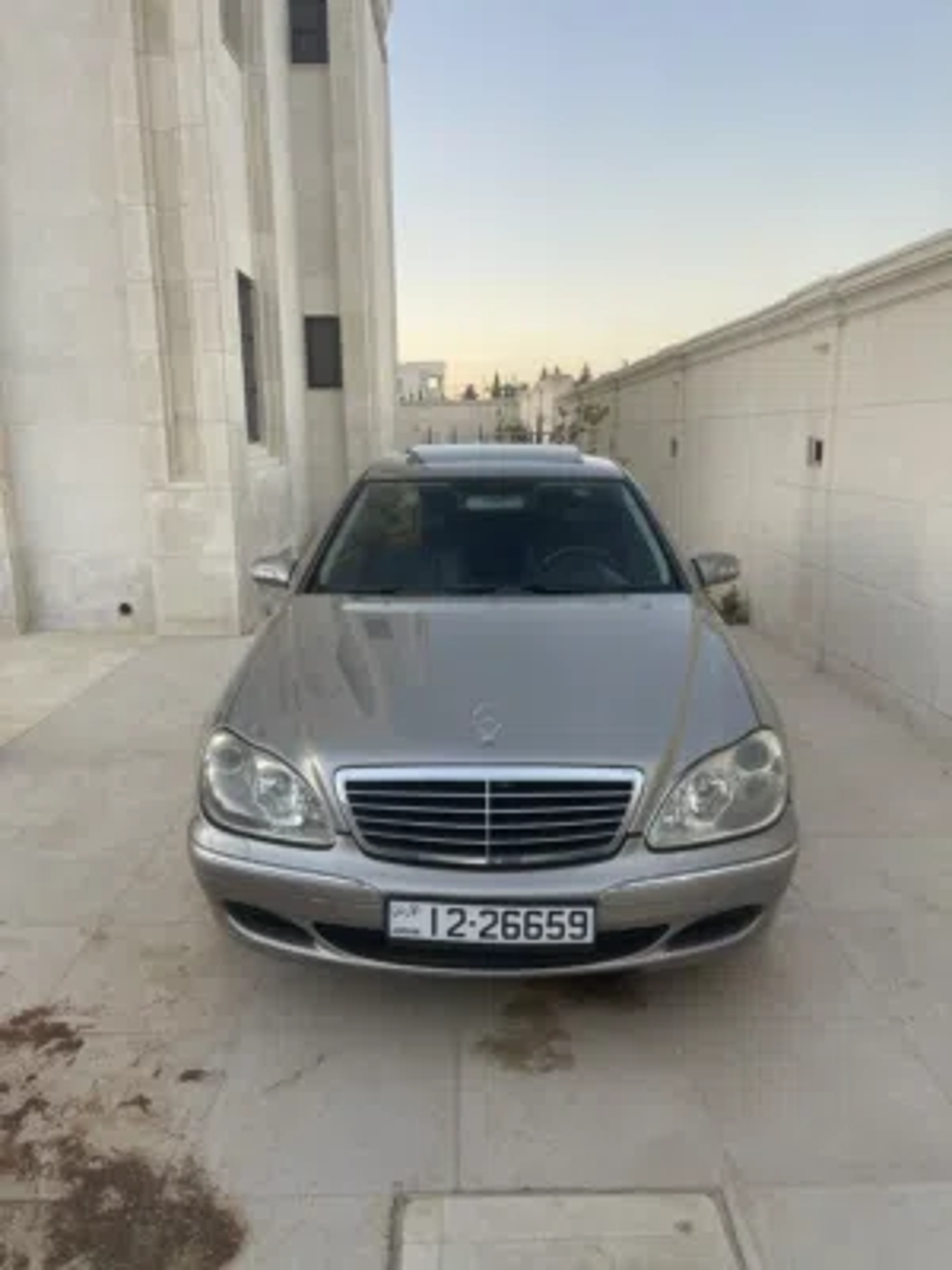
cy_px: 635
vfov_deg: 69.4
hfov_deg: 54.9
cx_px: 476
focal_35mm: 25
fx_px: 917
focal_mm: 5.1
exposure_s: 1/121
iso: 64
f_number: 1.6
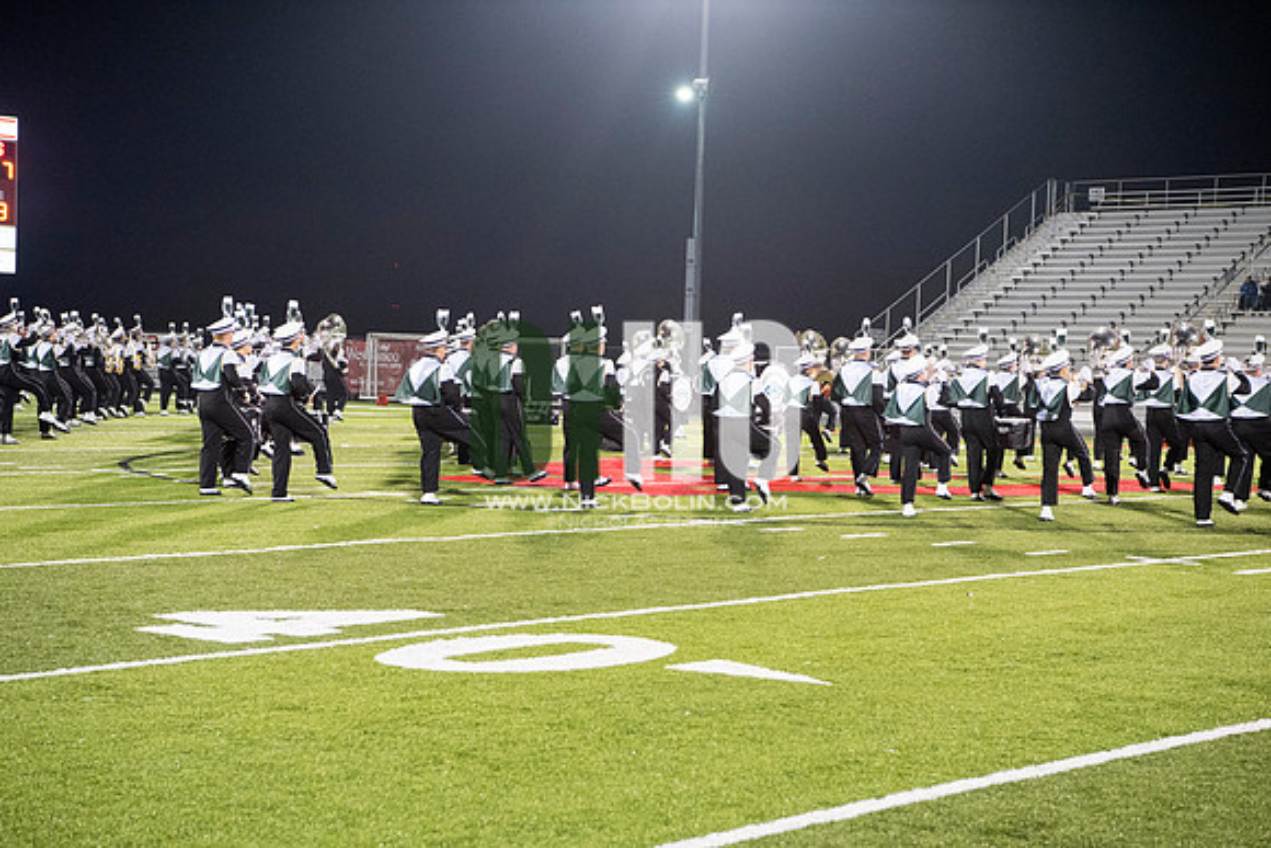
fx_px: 2472
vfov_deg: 19.5
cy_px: 424
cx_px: 636
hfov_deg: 28.8
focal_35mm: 70
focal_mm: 70
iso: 5000
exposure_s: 1/200
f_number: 5.6
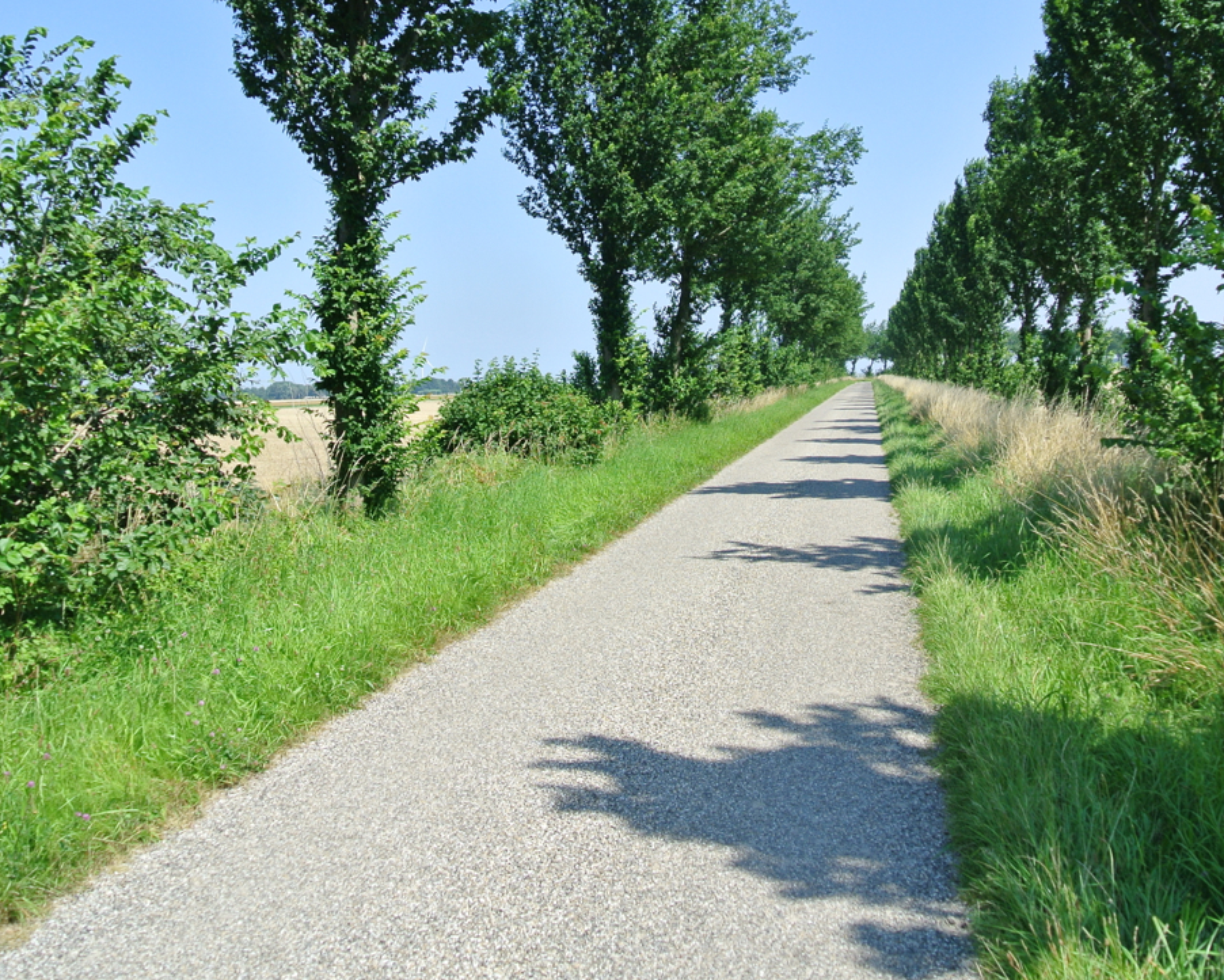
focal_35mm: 36
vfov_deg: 41.1
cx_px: 642
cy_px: 430
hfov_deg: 50.3
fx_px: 1304
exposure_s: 1/500
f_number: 4.5
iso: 100
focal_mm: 10
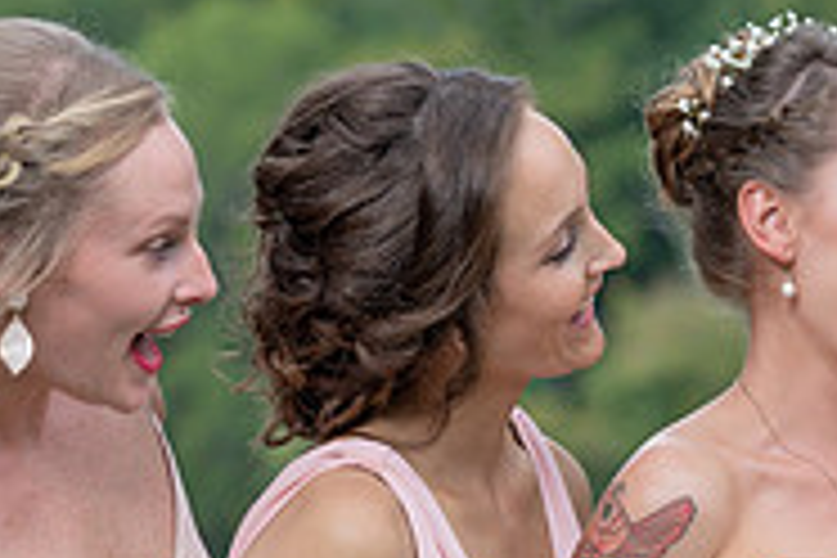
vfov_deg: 4.1
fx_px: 7695
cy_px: 505
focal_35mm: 331
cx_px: 1017
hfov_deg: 6.2
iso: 100
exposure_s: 1/250
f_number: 4
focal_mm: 100
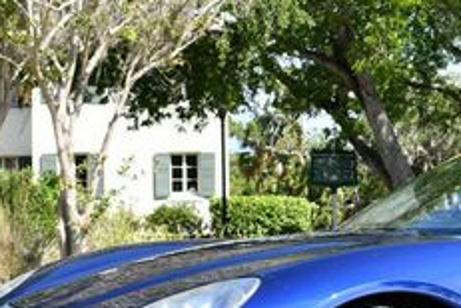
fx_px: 1421
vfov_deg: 12.3
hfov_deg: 17.9
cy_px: 186
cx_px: 489
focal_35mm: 111
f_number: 8
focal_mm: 20
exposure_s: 1/250
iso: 180
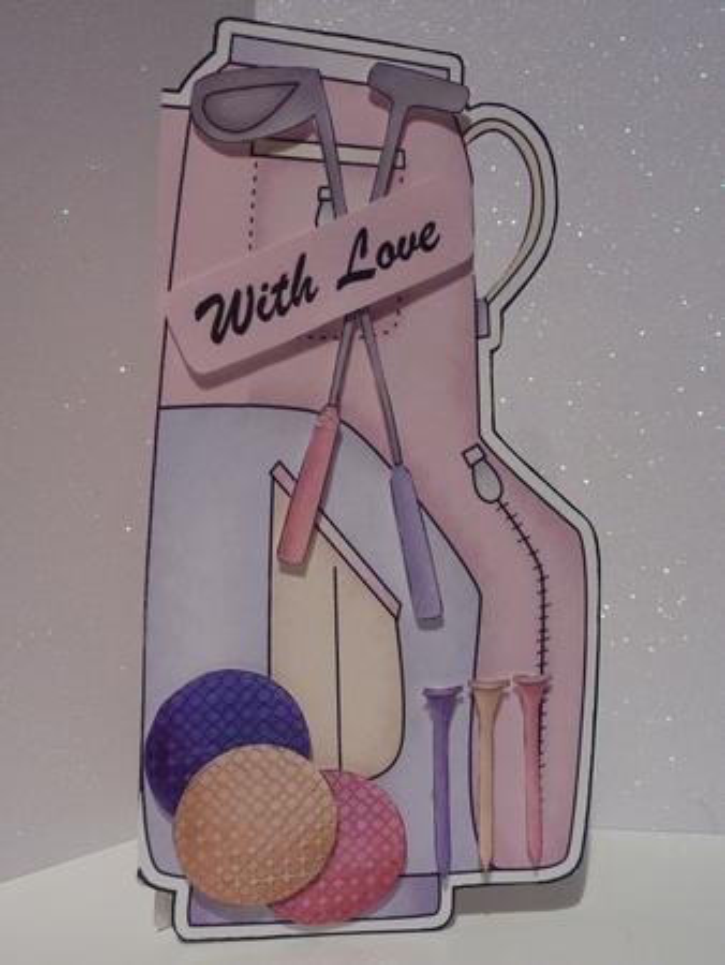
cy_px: 482
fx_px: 1032
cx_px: 362
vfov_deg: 50.1
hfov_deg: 38.7
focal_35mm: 37
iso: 250
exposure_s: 1/30
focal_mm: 6.1
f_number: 3.6
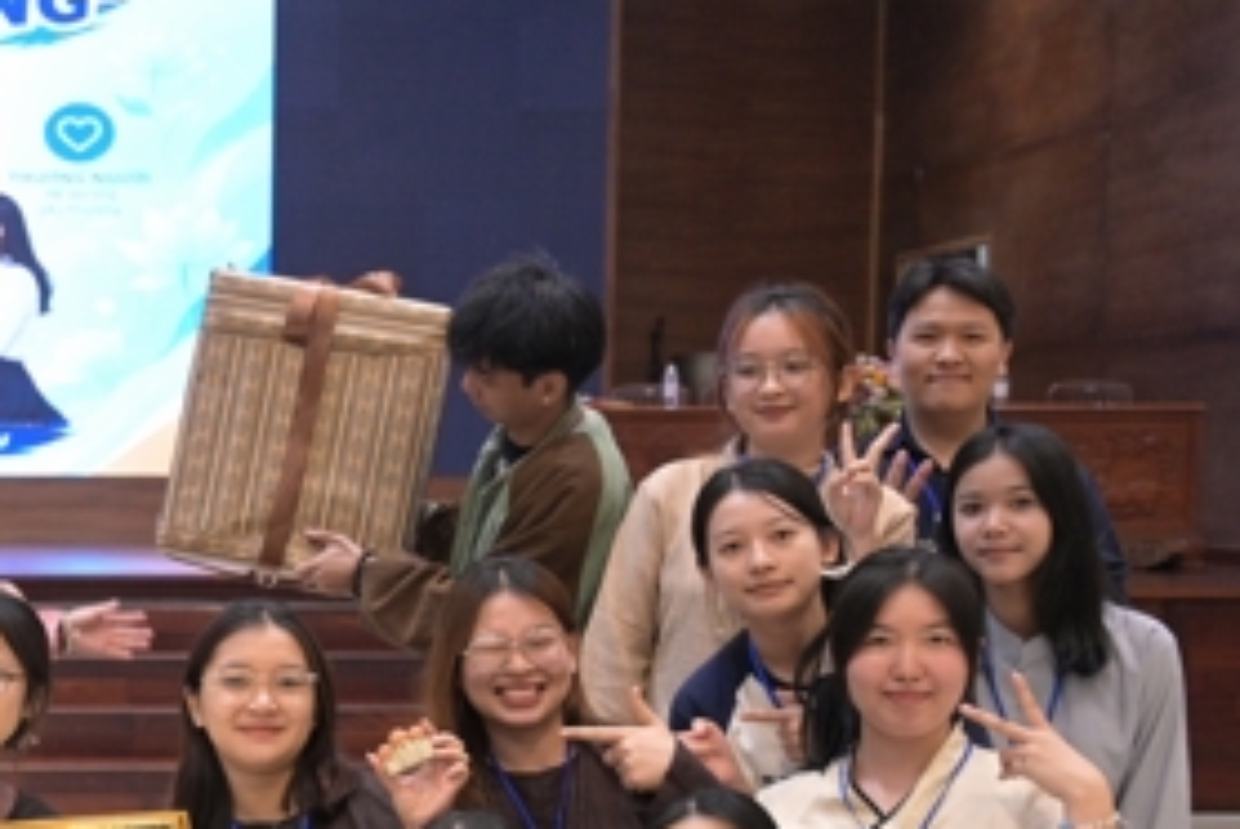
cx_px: -49
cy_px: 704
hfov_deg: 26.9
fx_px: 2414
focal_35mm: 70
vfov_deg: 19.2
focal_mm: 30
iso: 4000
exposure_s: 1/160
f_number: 4
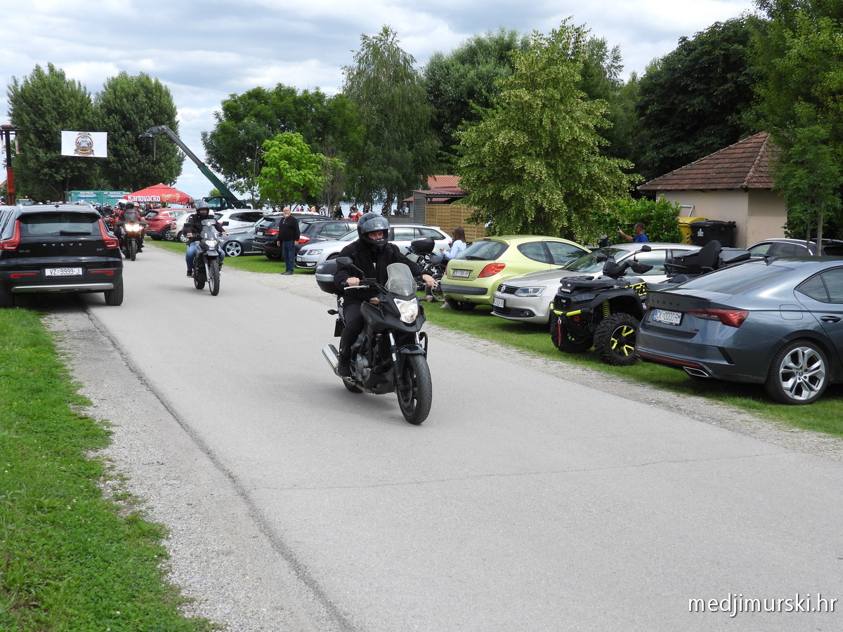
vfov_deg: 32.9
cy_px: 316
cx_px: 422
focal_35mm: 44
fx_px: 1072
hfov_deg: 42.9
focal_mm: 7.9
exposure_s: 1/800
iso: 100
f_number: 3.2
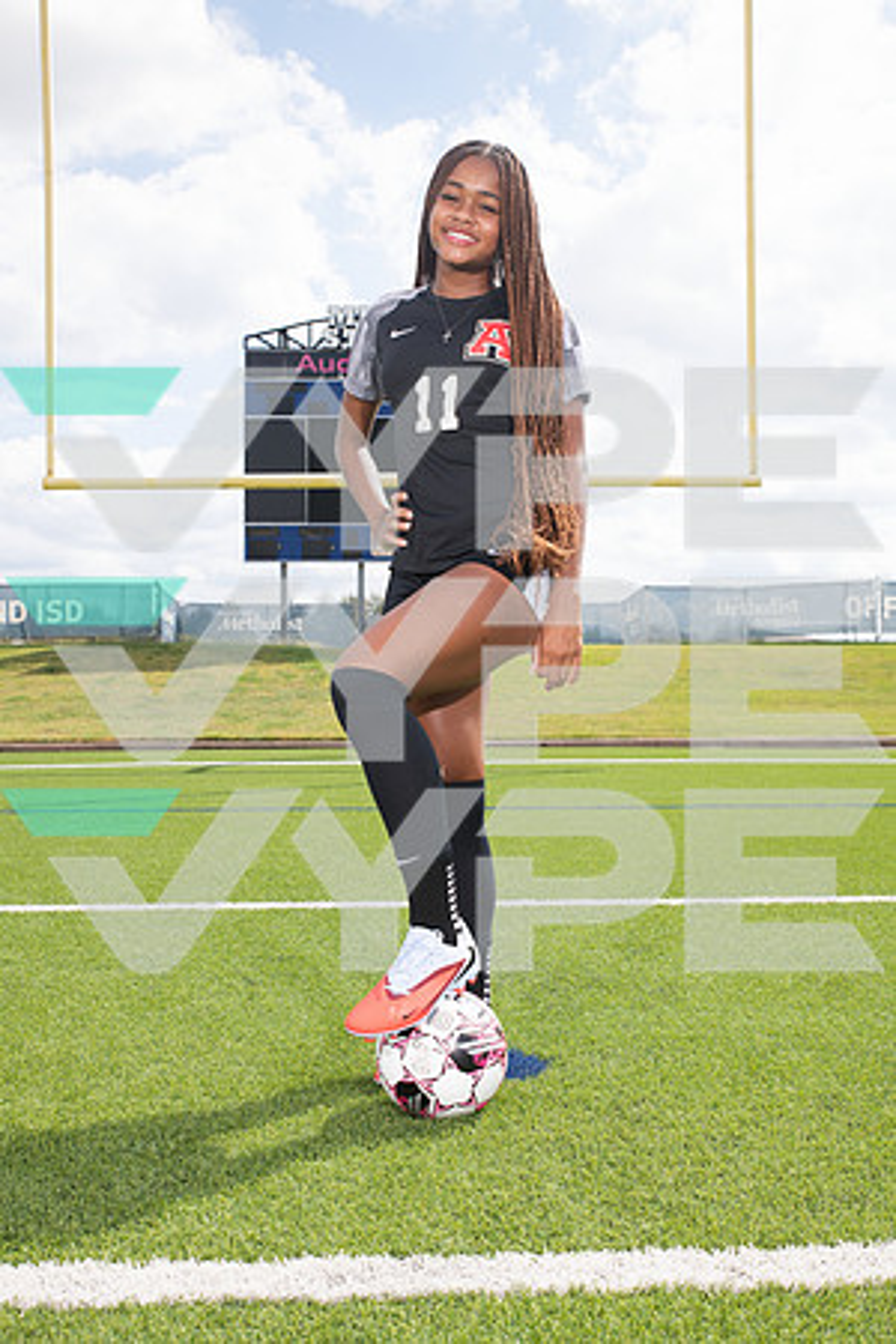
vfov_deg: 54.4
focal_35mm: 35
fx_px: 1307
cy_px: 672
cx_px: 448
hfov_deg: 37.9
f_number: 7.1
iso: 125
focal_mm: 35
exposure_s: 1/400
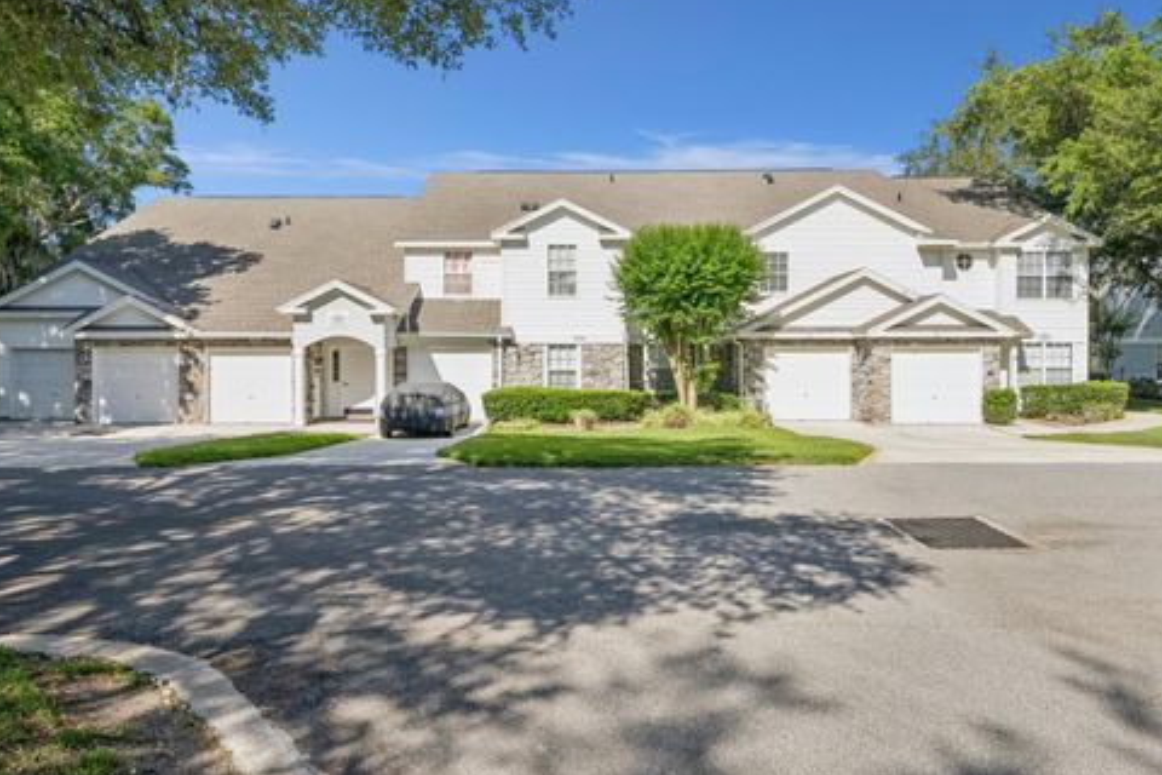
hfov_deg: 71.5
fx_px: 807
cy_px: 377
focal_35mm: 25
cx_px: 566
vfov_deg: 51.3
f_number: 10
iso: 640
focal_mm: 24
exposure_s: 1/1250
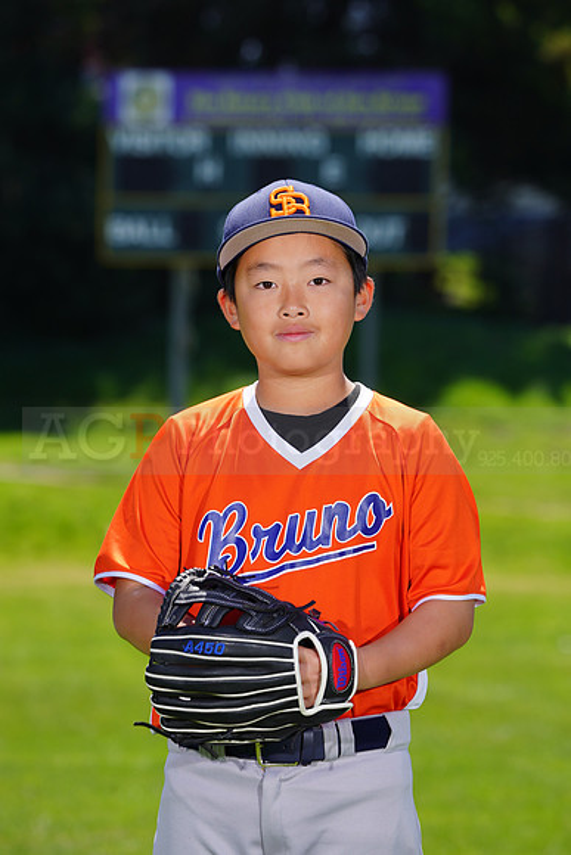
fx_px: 5587
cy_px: 428
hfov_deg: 5.9
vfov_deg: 8.8
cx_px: 286
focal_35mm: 235
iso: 100
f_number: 8
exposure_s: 1/250
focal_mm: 235
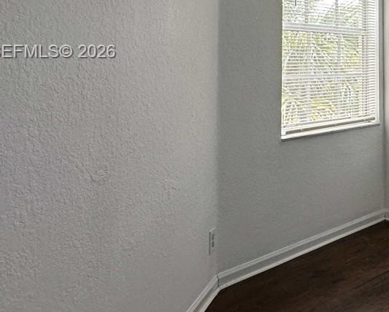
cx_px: 472
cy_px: 53
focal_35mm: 41
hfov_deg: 35.0
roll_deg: +0.1
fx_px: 472
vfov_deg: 35.1
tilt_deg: +1.2
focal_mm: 2.22
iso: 80
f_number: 2.2
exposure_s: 1/99
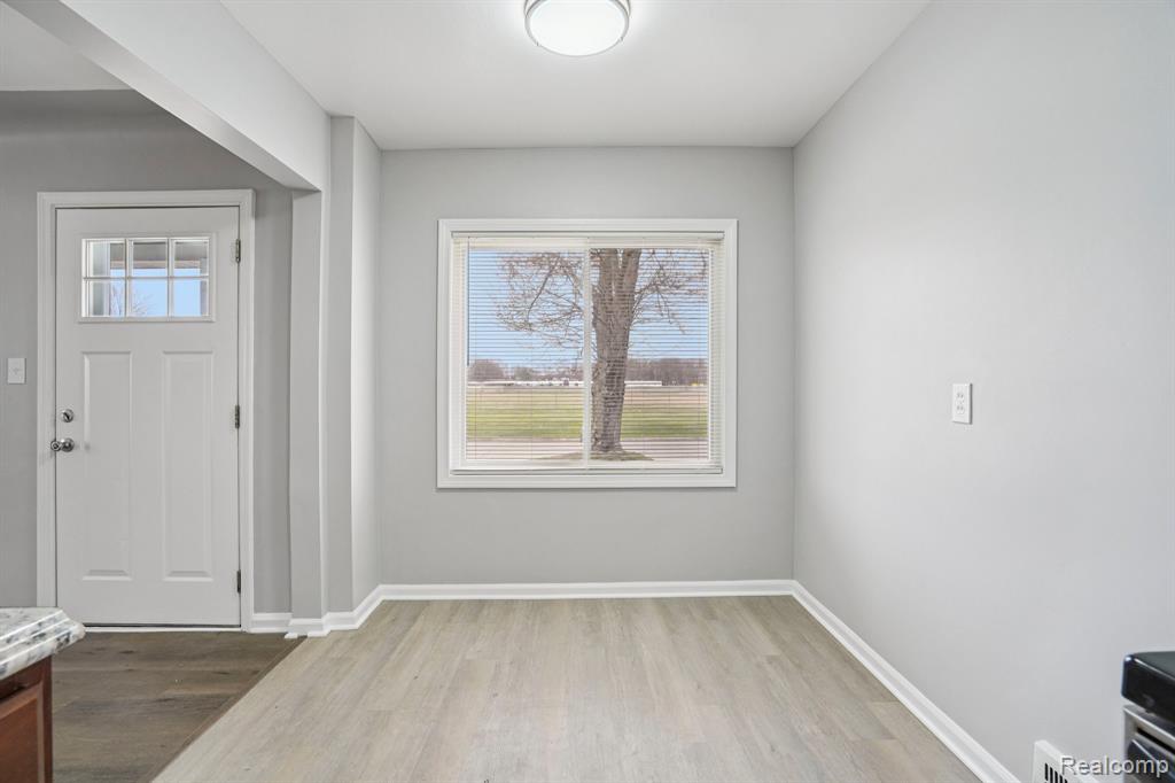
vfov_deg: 73.7
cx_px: 588
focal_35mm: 16
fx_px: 522
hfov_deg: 96.8
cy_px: 392
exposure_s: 1/100
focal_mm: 16
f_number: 8
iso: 400
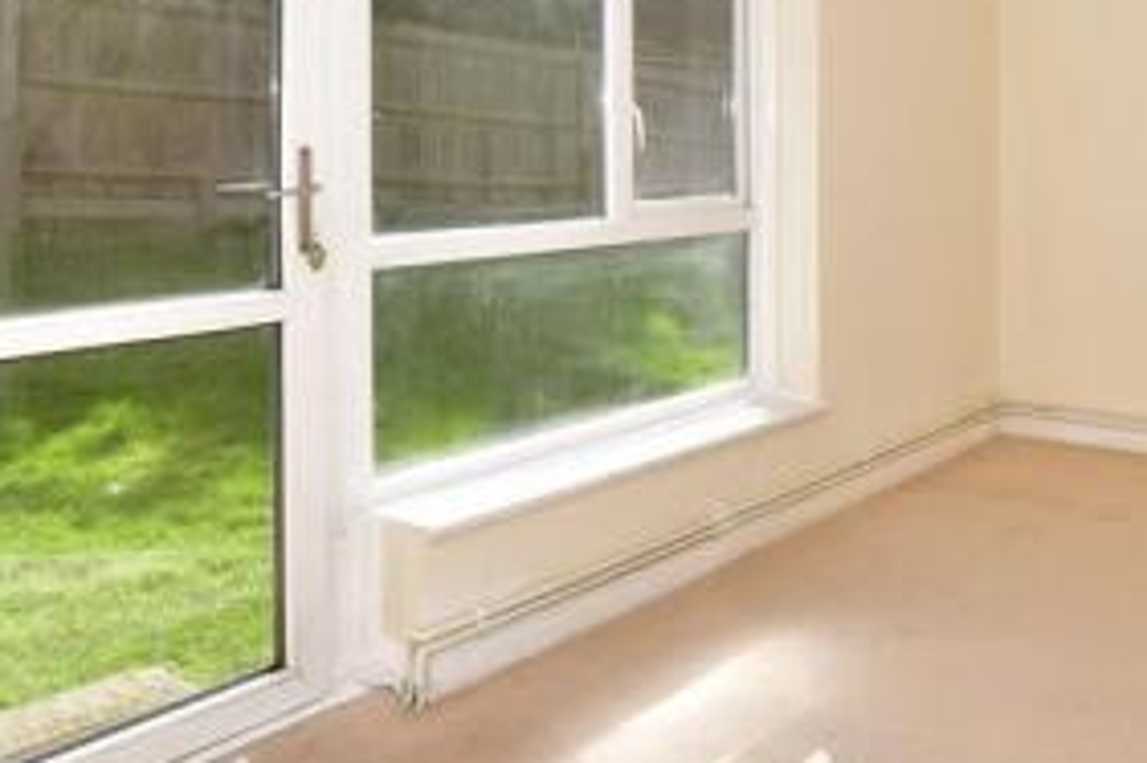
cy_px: 145
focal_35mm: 35
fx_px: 1114
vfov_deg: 36.4
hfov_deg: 51.9
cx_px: 869
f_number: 8
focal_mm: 10
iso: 200
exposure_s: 1/125
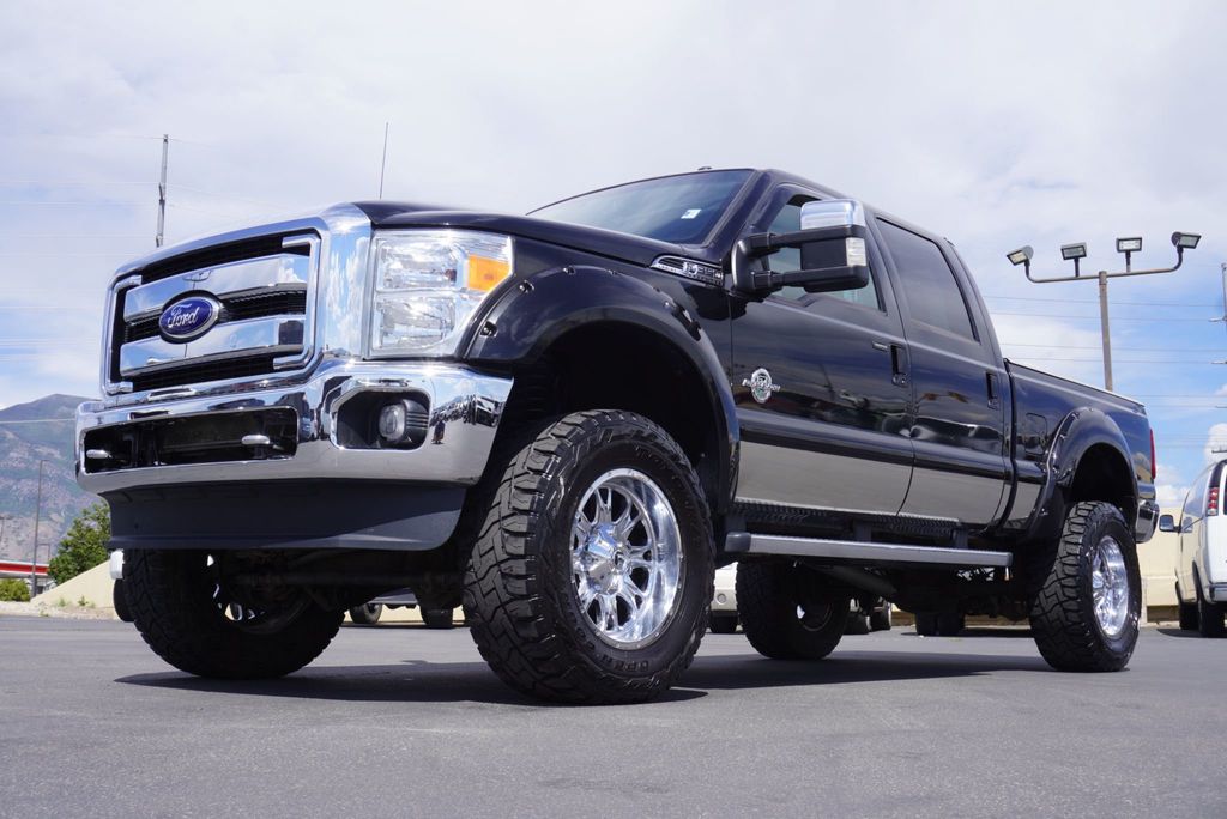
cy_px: 410
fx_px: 1330
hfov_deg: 49.5
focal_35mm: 39
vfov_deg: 34.3
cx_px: 614
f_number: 11
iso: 100
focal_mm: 26
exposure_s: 1/160
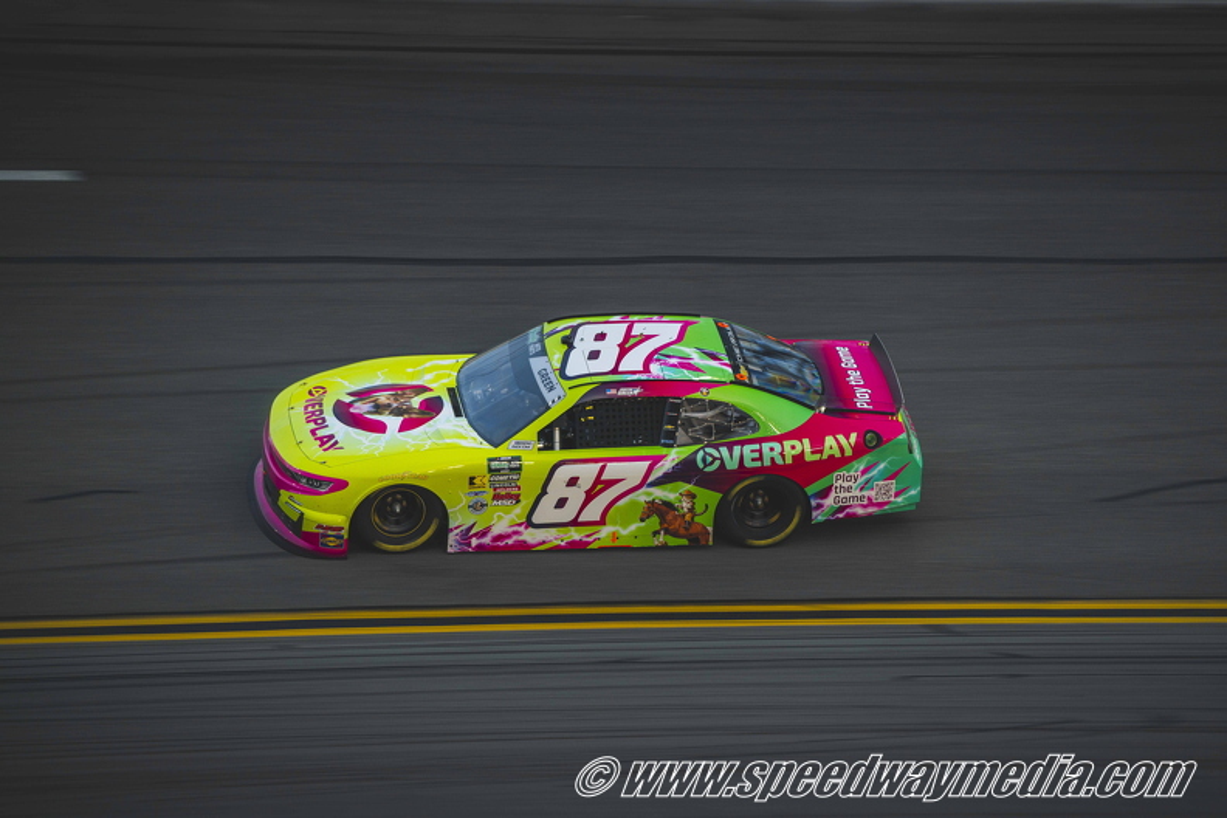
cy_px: 409
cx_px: 614
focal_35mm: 200
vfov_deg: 6.9
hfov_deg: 10.3
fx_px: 6816
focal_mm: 200
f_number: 3.5
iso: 400
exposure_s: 1/320
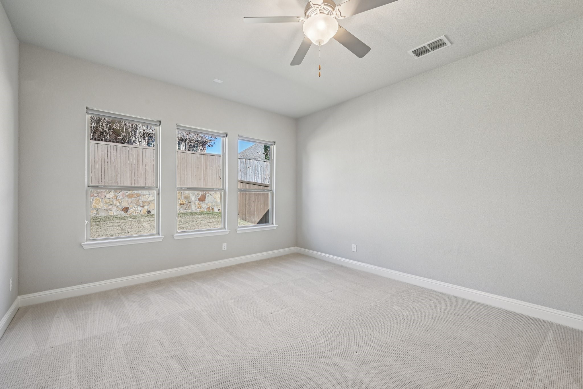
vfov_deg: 77.4
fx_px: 243
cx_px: 292
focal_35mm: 15
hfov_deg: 100.4
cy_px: 194
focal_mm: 15
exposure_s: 1/60
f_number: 8
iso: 400
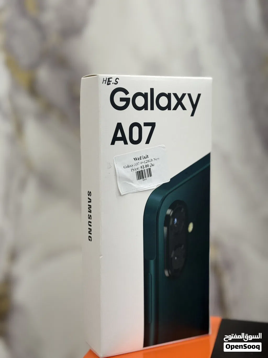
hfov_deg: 28.0
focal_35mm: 52
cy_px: 179
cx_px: 134
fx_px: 537
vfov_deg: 36.8
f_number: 1.6
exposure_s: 1/263
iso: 32
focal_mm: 5.96
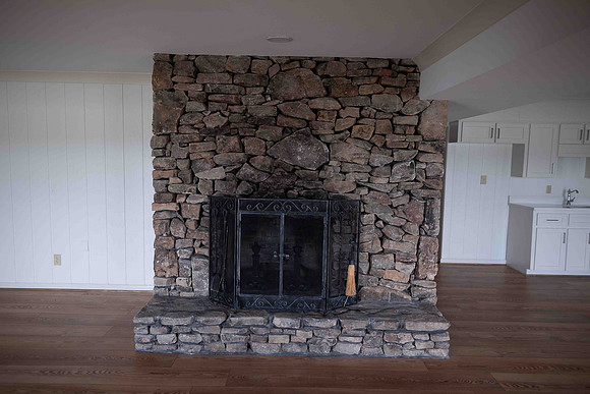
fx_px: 393
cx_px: 295
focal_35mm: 24
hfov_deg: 73.7
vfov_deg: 53.2
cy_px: 197
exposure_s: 1/250
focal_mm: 24
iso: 640
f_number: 2.5
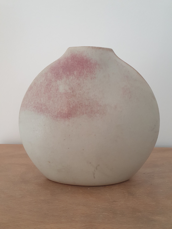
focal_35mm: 26
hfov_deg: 53.1
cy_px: 114
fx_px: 172
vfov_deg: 67.3
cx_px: 86
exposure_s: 1/40
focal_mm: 4.32
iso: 320
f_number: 2.4
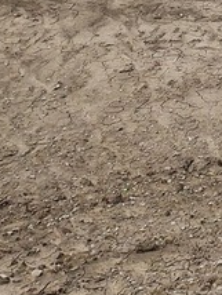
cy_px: -192
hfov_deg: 11.3
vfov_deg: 14.7
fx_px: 1033
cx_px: 422
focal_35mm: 121
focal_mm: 4.6
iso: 40
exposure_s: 1/868
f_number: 1.8
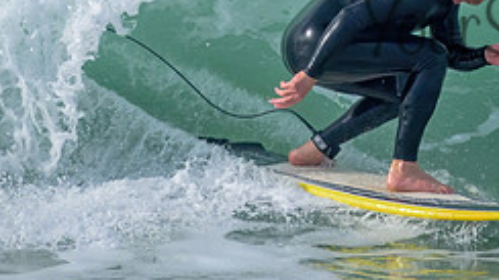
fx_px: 36265
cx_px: 595
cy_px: -58
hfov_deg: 0.8
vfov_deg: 0.4
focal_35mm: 2742
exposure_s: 1/2000
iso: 1250
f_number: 11
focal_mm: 800
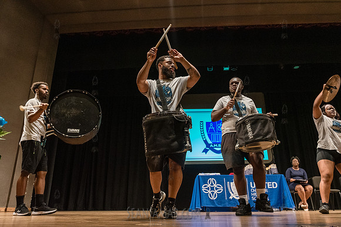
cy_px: 114
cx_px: 170
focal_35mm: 28
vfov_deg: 46.2
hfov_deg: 65.1
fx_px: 267
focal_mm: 27
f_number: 4
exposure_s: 1/250
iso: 5000
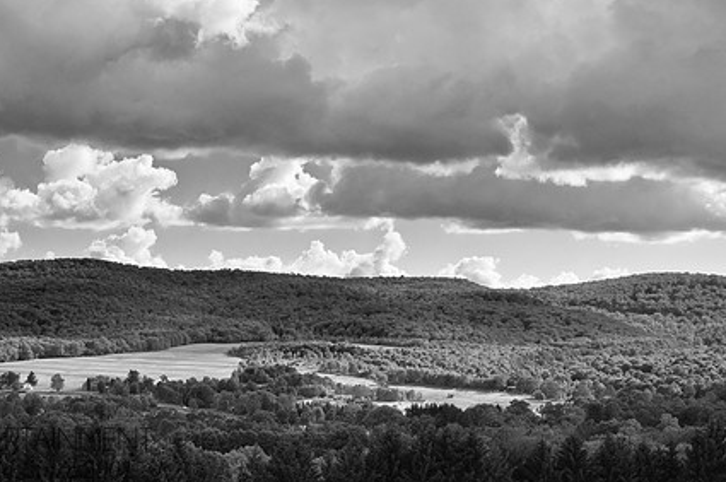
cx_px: 239
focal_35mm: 72
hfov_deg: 28.0
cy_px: 180
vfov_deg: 18.9
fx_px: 1443
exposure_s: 1/250
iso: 200
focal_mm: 35
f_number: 8
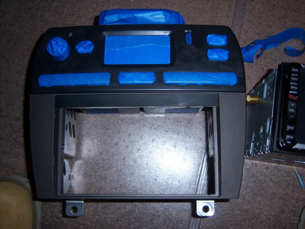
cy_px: 114
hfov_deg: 51.4
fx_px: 317
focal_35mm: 36
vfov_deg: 39.7
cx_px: 152
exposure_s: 1/60
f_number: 2.8
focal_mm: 7.5
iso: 80
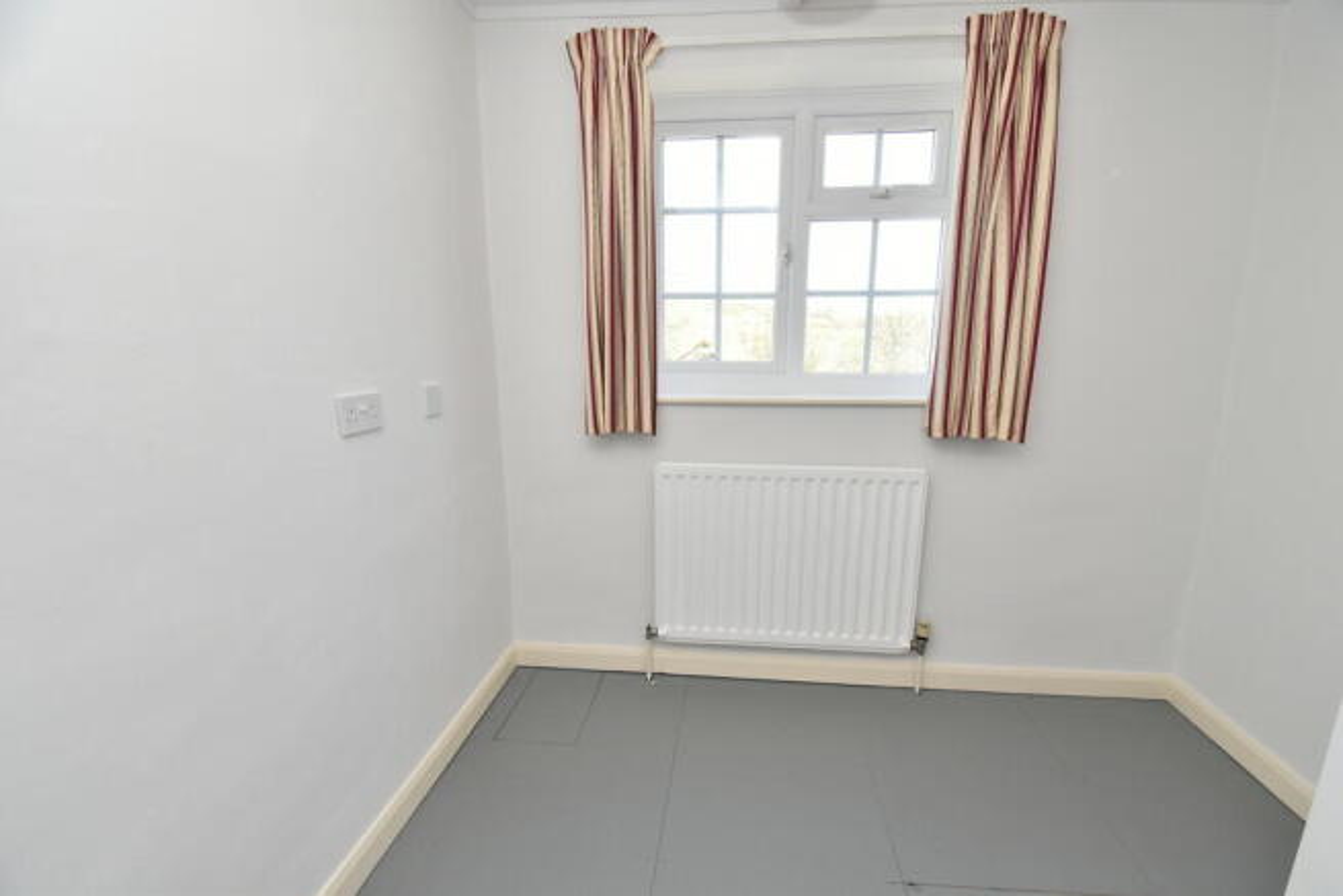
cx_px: 672
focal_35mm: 15
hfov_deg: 100.4
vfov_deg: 77.4
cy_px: 448
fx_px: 560
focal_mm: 10
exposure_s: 1/60
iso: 800
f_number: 8
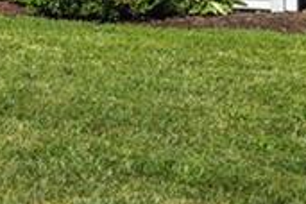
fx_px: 1581
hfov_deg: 9.7
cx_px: -442
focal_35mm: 186
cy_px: -344
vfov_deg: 6.8
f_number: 8
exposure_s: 1/400
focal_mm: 31
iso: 100
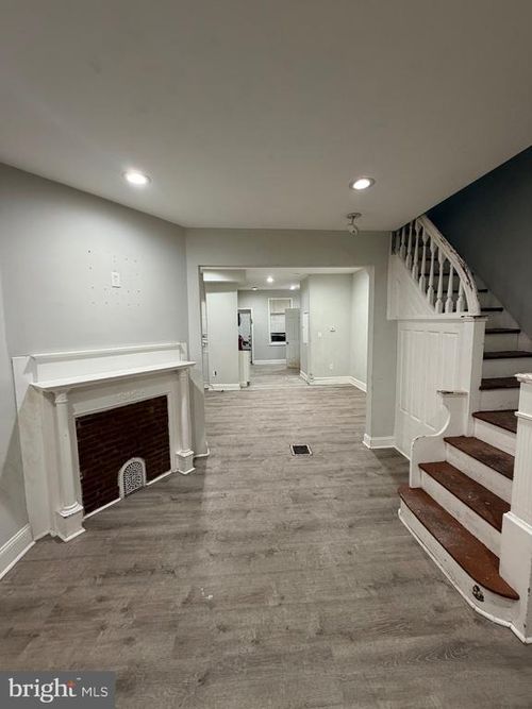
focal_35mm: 14
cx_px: 266
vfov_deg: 102.1
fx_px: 287
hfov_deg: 85.7
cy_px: 354
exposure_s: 1/60
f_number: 2.2
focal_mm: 2.22
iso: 320
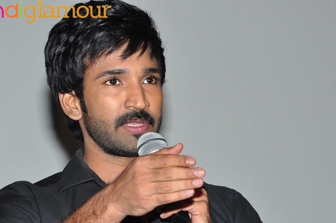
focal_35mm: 261
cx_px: 228
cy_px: 179
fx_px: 2431
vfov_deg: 5.2
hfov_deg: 7.9
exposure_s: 1/125
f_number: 9
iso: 500
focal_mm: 105
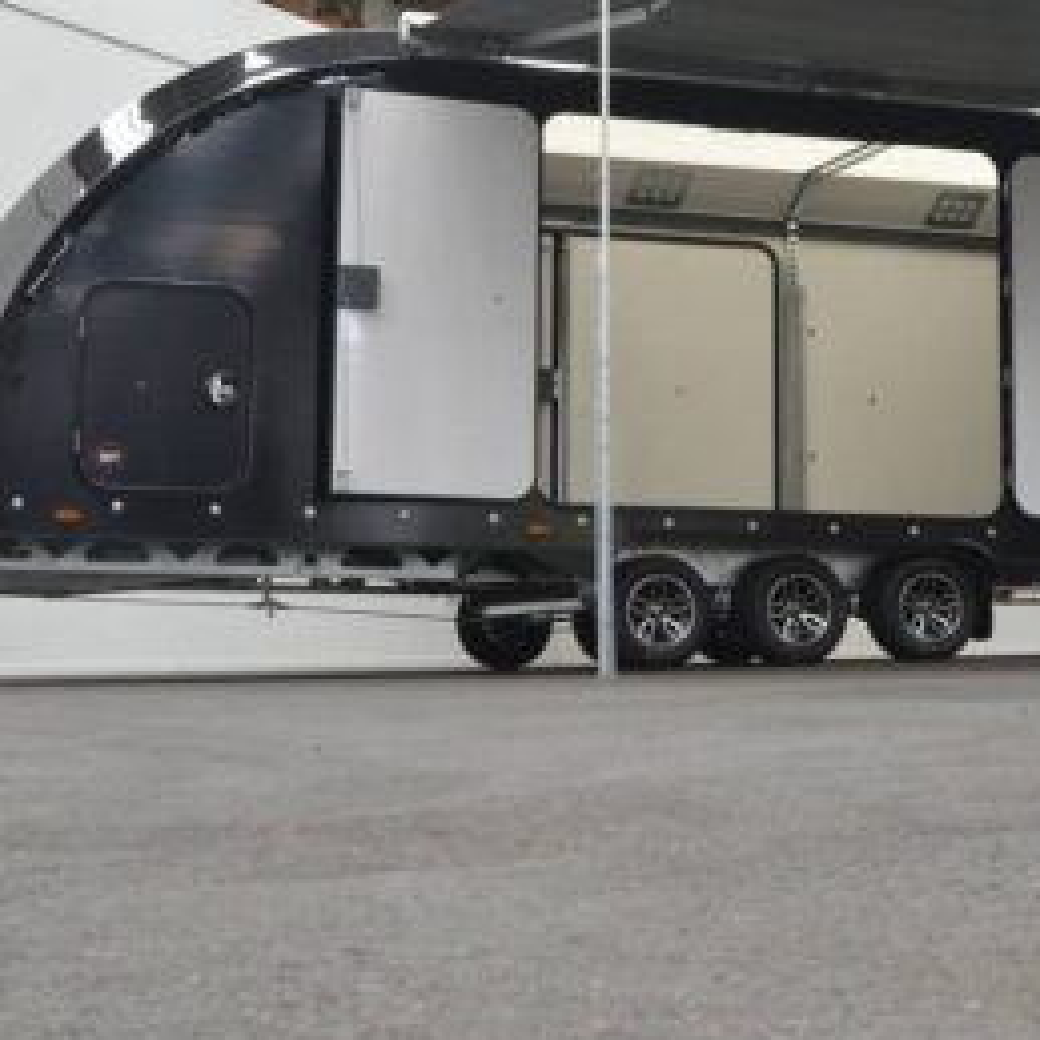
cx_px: 626
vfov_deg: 26.3
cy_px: 315
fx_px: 2209
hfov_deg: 26.4
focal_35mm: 65
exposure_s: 1/10
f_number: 13
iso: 640
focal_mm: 22
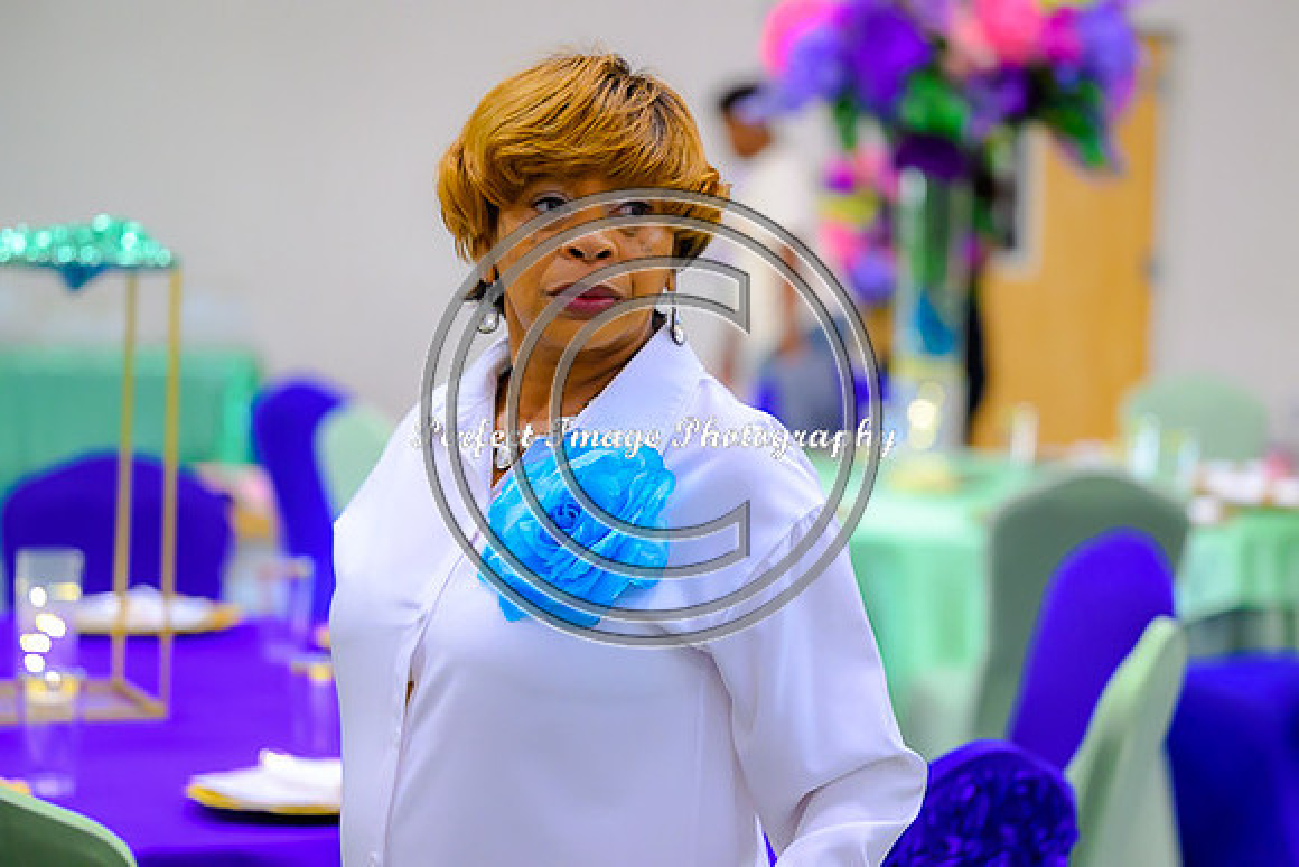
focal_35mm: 89
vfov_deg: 15.4
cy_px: 434
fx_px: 3212
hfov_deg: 22.9
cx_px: 650
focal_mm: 89
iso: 2800
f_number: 2.8
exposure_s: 1/200
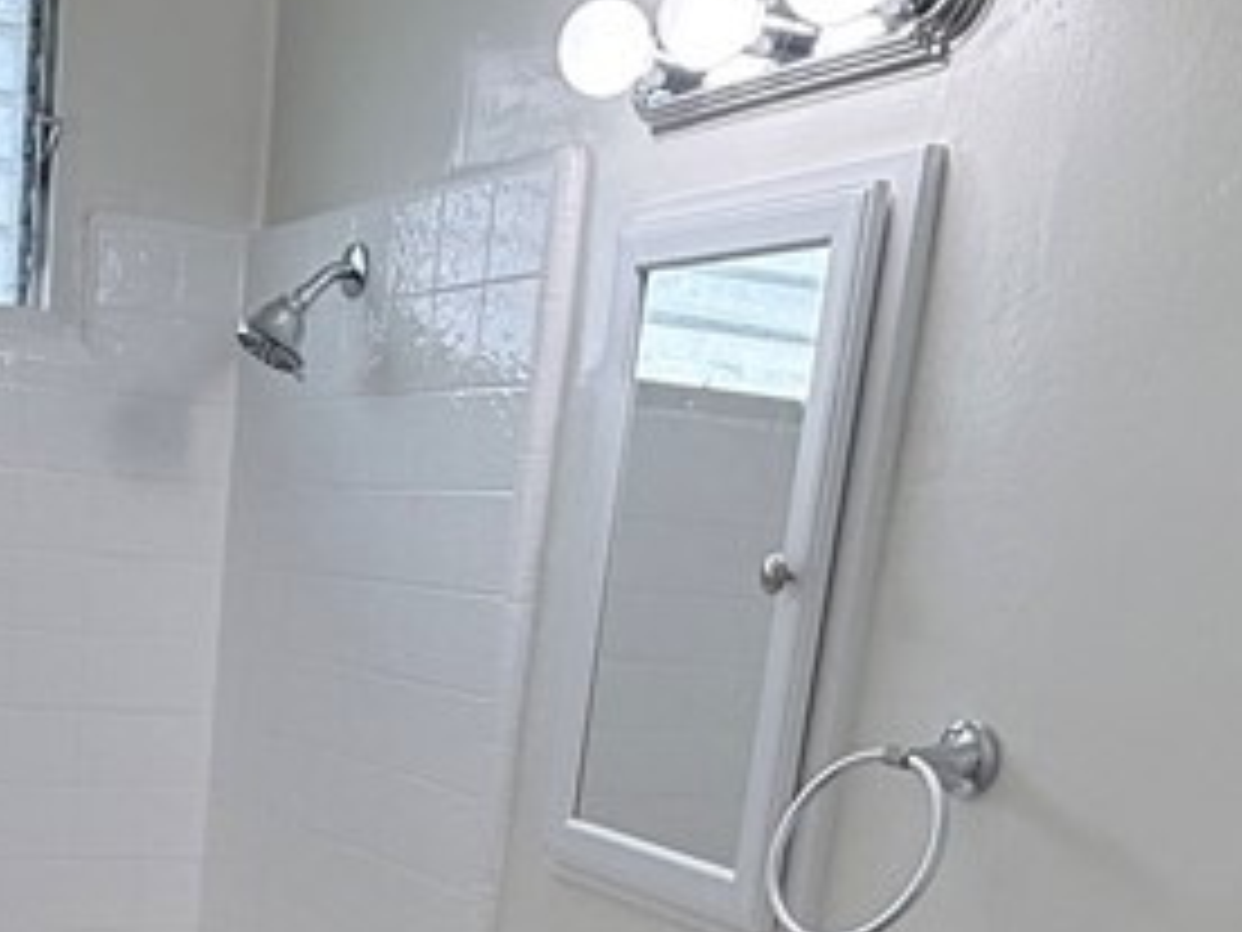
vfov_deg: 26.3
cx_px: 189
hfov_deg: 35.2
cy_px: 973
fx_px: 1866
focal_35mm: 52
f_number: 2.2
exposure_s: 1/121
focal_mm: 2.22
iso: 64
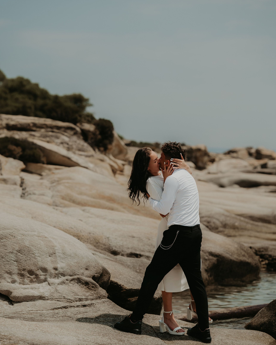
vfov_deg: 20.0
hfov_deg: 16.0
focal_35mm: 96
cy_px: 158
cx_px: 138
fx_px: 980
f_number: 2.5
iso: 250
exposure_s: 1/8000
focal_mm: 85
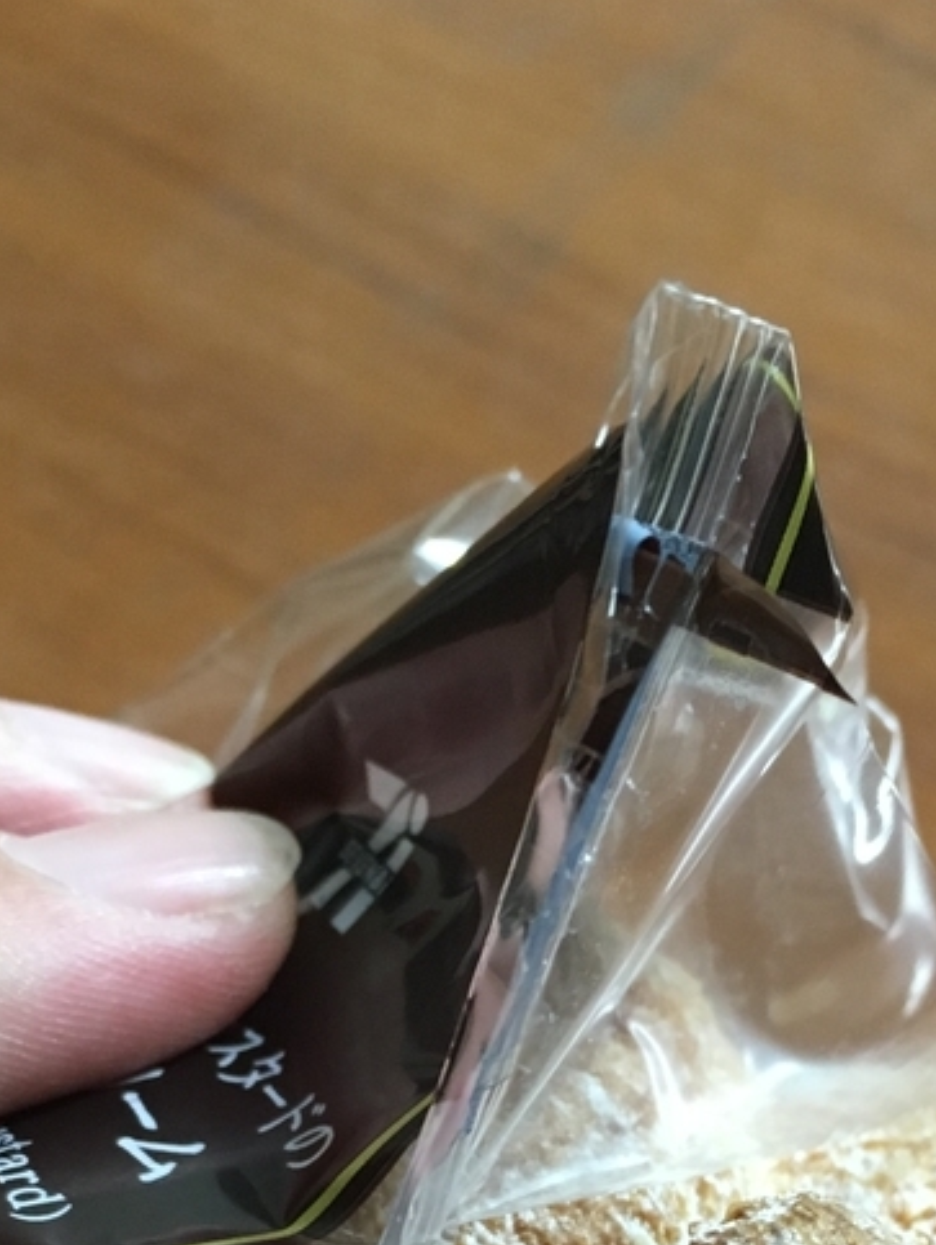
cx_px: 539
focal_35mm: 72
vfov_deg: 24.3
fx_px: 2592
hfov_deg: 20.5
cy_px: 1523
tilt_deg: -59.1
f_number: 2.2
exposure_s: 1/30
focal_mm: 4.15
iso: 125
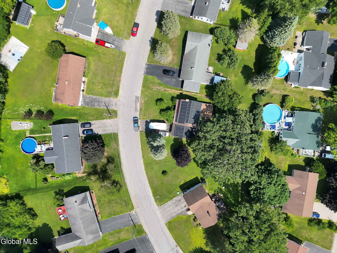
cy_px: 126
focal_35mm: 24
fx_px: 234
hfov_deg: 71.6
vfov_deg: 56.8
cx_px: 168
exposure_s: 1/4000
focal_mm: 6.72
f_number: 1.7
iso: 210
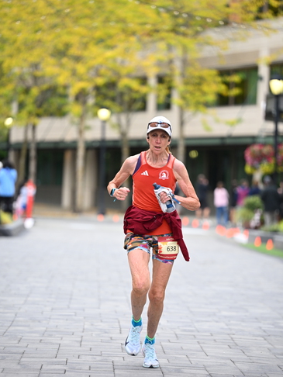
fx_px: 1895
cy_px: 201
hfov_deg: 8.5
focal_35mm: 174
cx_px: 142
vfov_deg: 11.4
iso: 1000
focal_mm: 160
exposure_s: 1/2000
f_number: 2.8
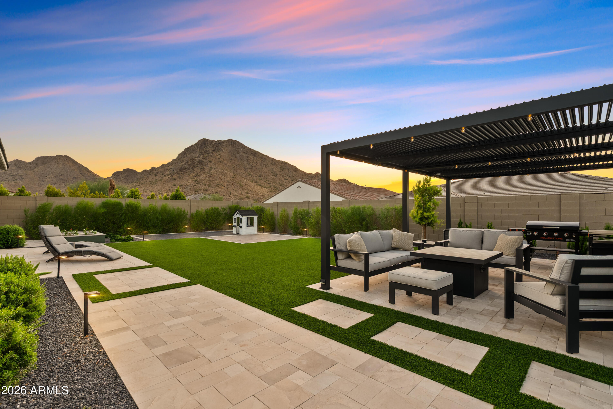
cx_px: 306
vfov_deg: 73.8
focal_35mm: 16
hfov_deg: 96.7
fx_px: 273
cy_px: 204
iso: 100
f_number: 8
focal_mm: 16
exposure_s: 1/5
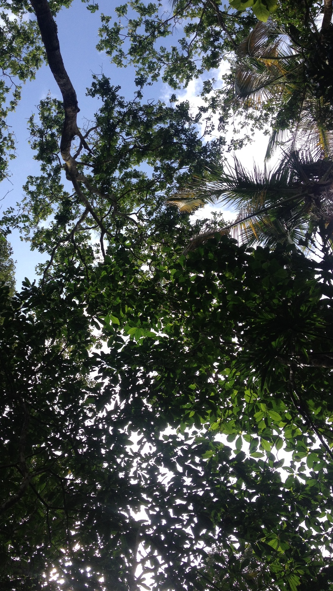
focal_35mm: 39
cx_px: 112
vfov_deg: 51.6
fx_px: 612
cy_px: 297
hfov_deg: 30.2
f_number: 2.4
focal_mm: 4.28
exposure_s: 1/1227
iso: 50
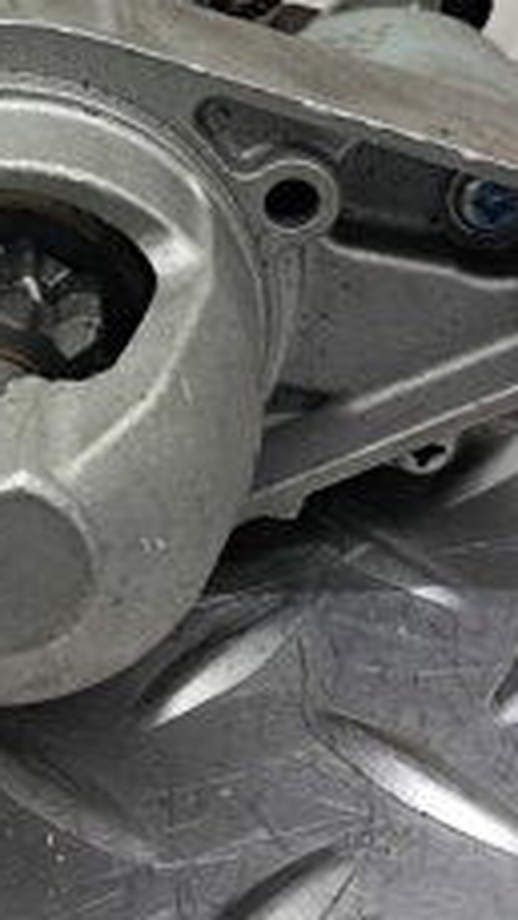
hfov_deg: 14.5
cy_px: 179
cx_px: -20
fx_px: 2000
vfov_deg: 25.4
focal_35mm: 82
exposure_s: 1/50
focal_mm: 4
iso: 125
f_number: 1.8
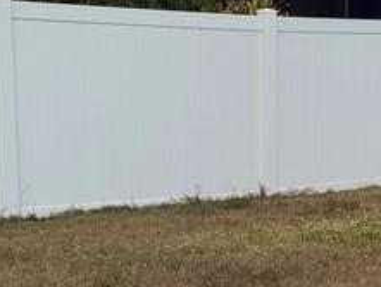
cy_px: 121
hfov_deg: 16.0
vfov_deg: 13.3
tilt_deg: -2.9
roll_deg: -1.6
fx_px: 1222
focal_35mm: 111
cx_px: 602
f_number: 1.78
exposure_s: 1/4167
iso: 80
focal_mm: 6.76
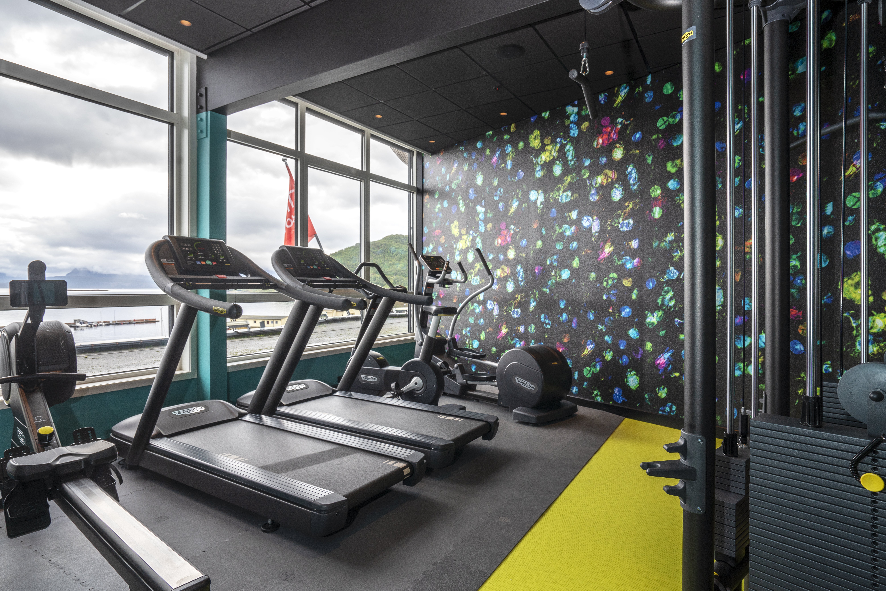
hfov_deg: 86.9
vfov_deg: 64.6
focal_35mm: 19
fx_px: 468
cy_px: 296
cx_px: 443
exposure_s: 1/40
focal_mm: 19
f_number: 8
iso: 200
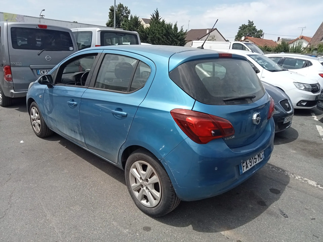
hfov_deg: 63.4
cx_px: 162
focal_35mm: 28
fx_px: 261
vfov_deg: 49.7
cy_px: 121
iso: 102
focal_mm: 3.46
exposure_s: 1/1236
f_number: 2.2
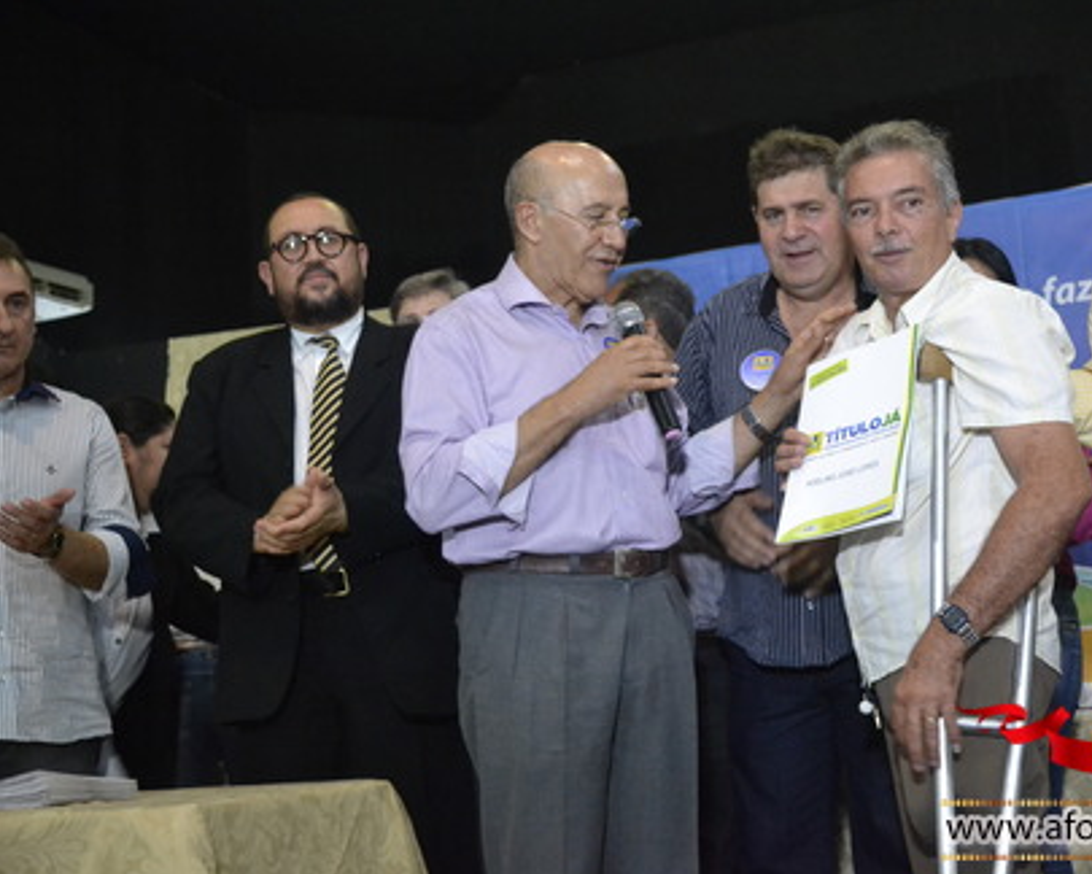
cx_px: 665
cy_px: 437
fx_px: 1778
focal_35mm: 55
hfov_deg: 34.0
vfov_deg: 27.6
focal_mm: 32
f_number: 4.2
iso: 3200
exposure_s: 1/60
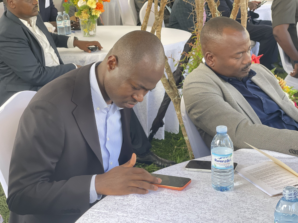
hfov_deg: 30.3
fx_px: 551
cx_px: 149
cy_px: 112
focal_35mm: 64
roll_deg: -3.4
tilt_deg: -16.5
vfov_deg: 22.9
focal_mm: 7.5
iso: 125
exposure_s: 1/121
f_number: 2.2
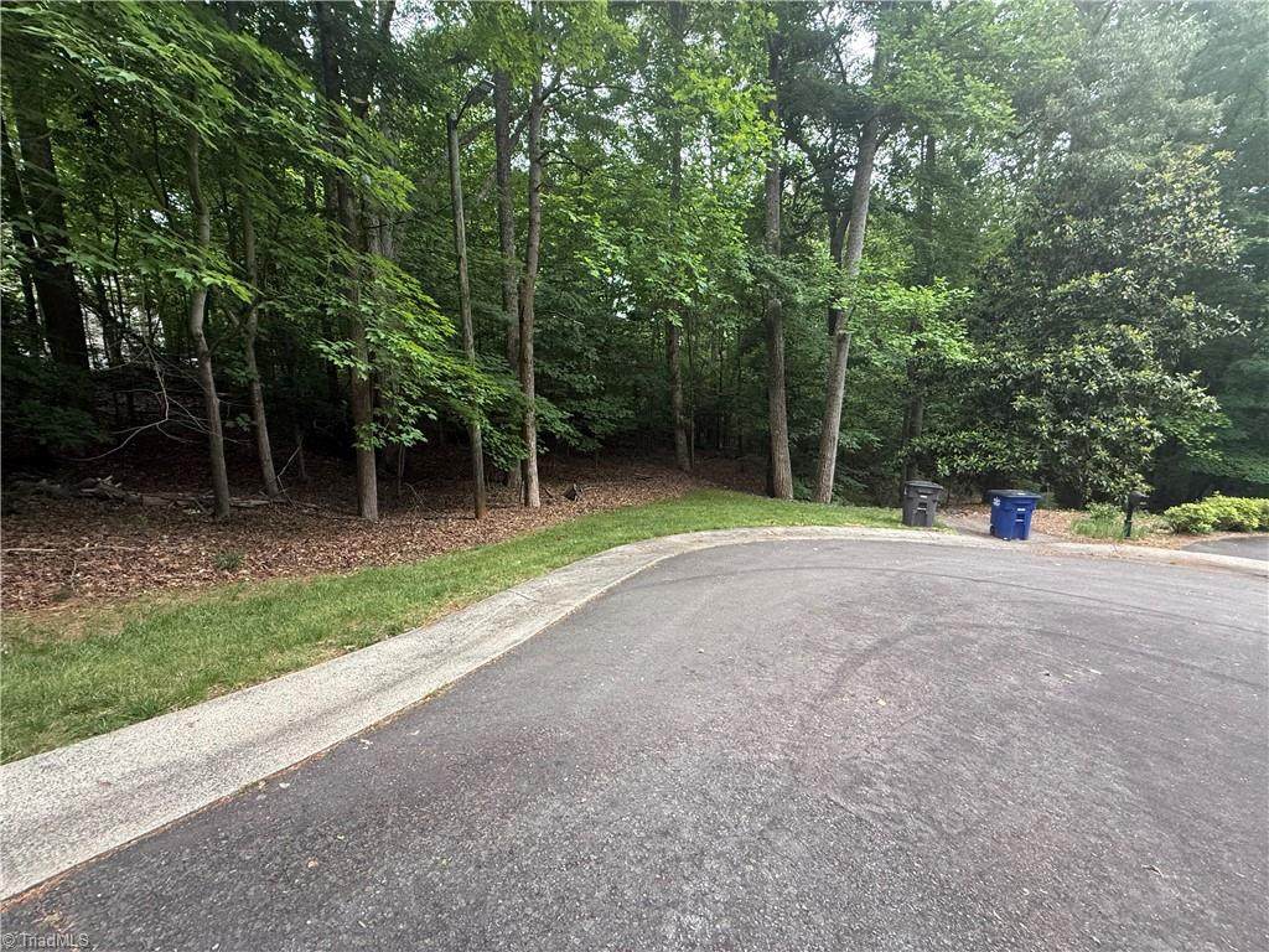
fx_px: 513
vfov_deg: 85.7
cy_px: 476
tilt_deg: -8.7
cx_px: 634
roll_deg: +1.9
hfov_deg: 102.1
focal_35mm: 14
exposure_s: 1/99
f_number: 2.2
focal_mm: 2.22
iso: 250
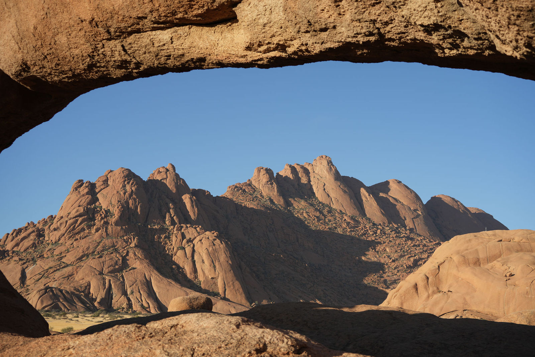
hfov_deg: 39.6
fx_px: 743
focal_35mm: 50
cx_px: 268
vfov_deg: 27.0
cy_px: 178
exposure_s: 1/400
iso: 100
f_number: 7.1
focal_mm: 50
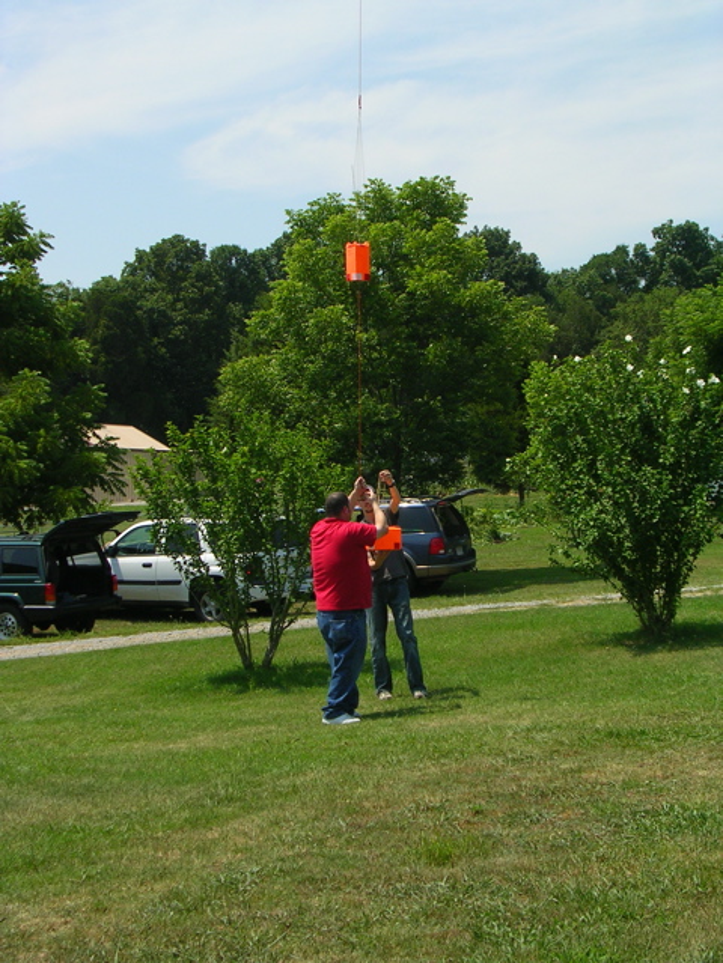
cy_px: 482
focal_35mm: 60
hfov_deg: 24.4
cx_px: 362
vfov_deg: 32.2
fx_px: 1671
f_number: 3.4
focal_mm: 9.1
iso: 50
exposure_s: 1/764
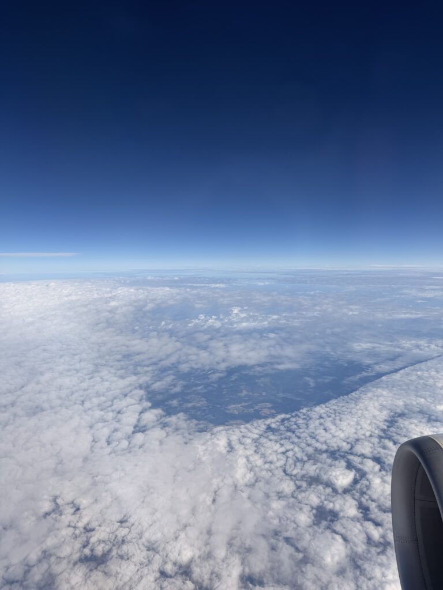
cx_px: 222
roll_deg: -0.2
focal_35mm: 24
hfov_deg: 56.8
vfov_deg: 71.6
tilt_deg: -5.8
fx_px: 410
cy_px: 295
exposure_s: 1/8130
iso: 80
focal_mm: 6.76
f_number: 1.78
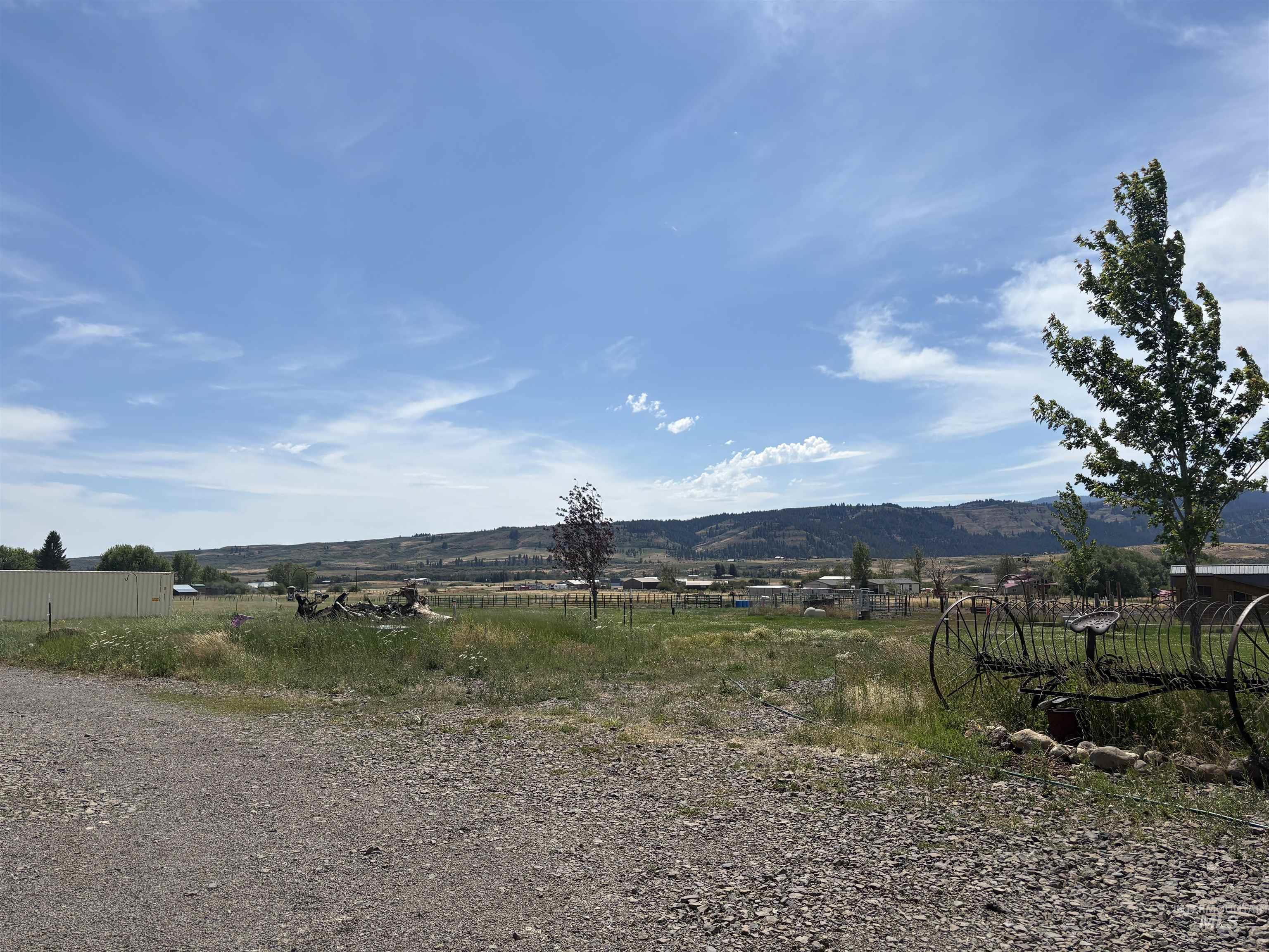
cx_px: 634
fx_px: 953
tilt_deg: +5.2
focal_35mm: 26
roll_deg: +1.4
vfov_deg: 53.1
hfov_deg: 67.3
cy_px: 476
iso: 50
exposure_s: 1/10101
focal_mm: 5.96
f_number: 1.6
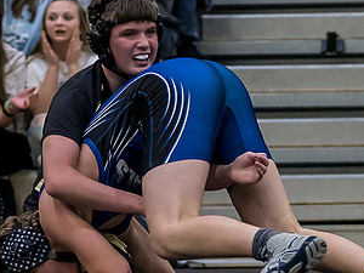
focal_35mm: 376
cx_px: 116
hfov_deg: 5.3
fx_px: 3954
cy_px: 176
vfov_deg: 4.0
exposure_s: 1/1000
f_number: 1.4
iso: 1250
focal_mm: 45
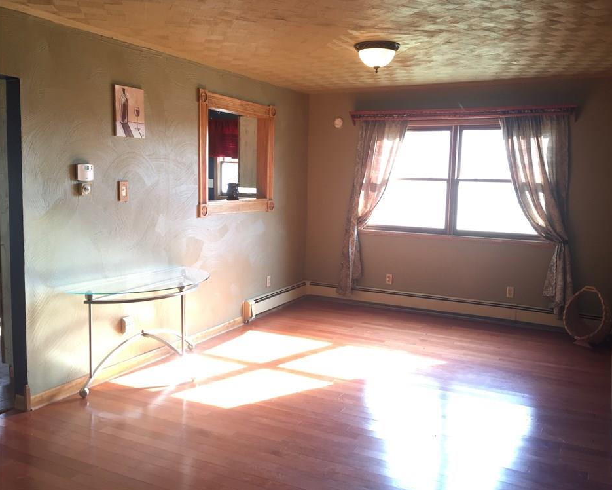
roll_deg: -1.6
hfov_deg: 57.1
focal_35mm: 31
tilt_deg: -7.2
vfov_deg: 47.1
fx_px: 561
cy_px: 241
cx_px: 333
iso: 40
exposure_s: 1/30
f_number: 2.2
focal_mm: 4.15
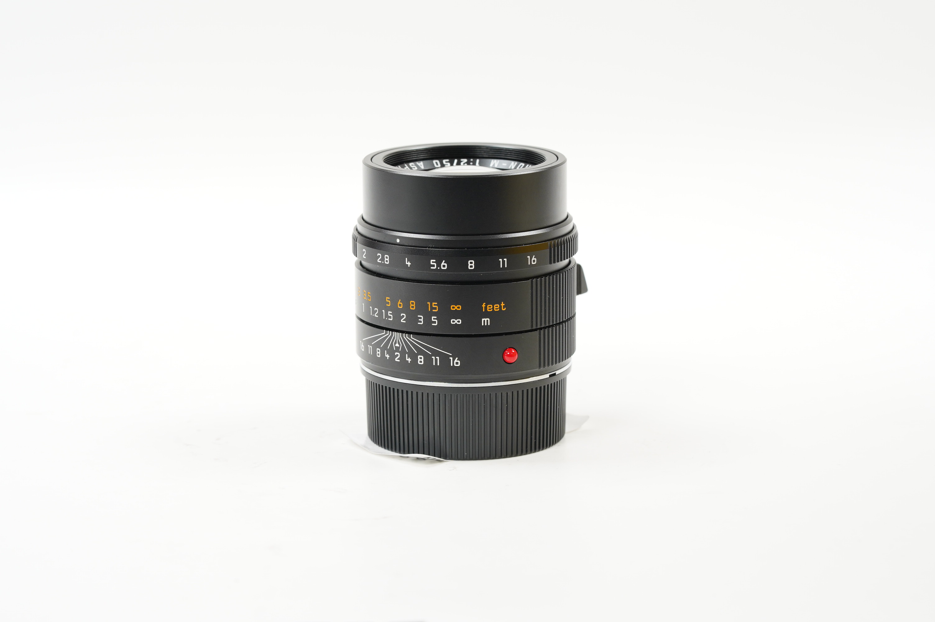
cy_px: 311
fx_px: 2335
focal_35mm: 90
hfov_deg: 22.6
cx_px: 468
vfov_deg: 15.2
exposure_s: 1/10
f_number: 9
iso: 1000
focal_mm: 90
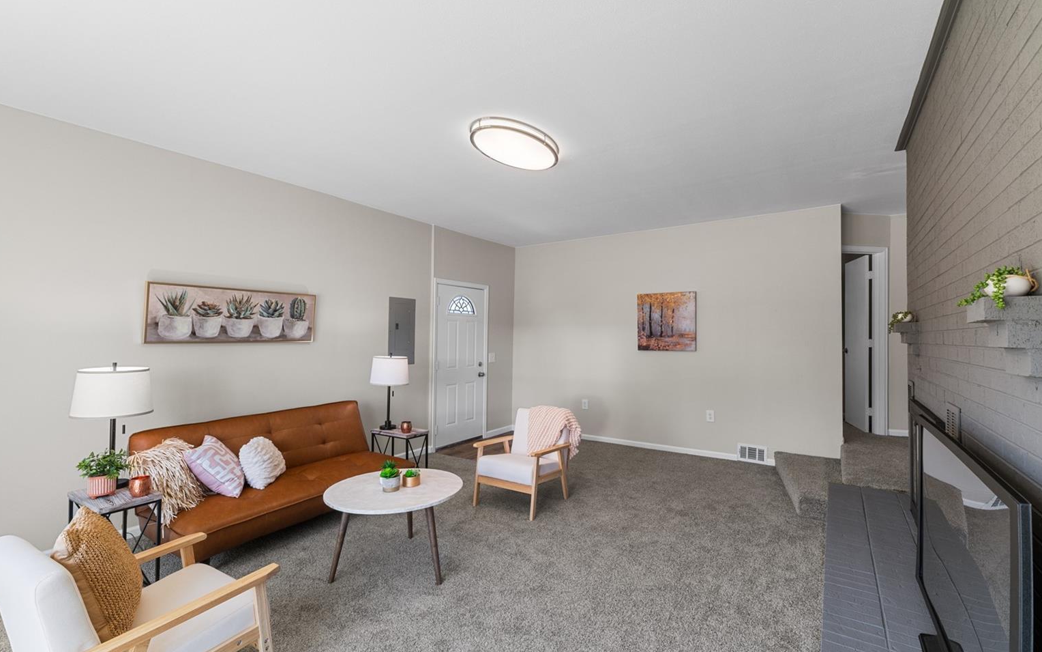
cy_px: 328
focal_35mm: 16
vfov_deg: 71.3
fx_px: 454
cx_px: 526
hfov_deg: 97.8
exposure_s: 1/2.5
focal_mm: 10
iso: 250
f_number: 8
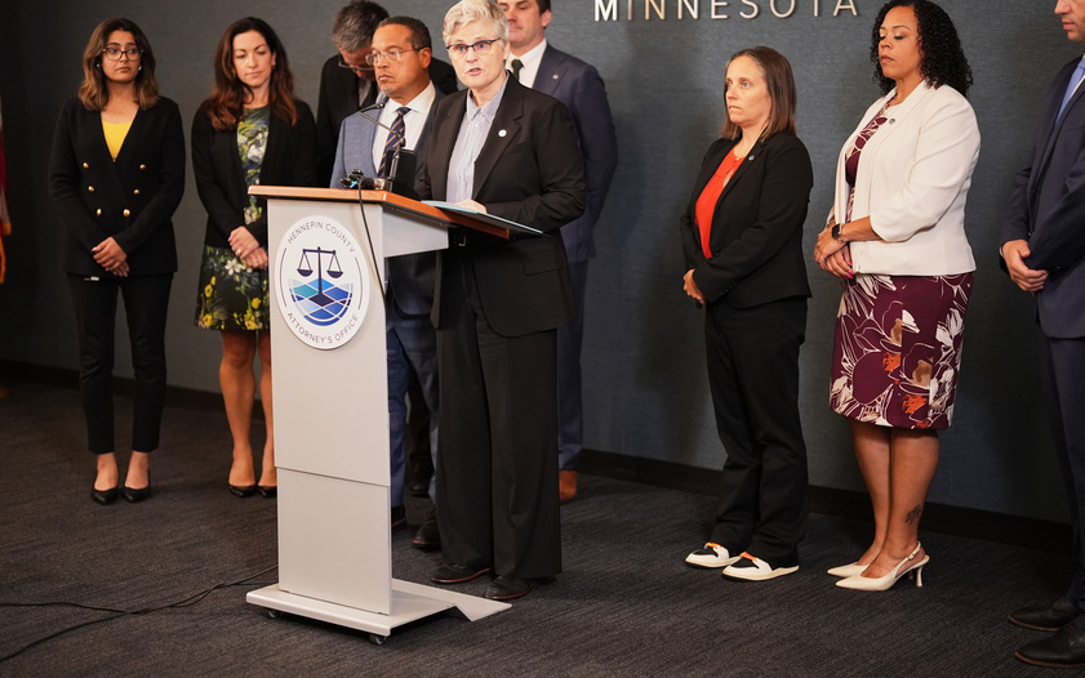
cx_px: 588
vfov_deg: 20.9
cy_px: 247
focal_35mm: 62
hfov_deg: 32.9
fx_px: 1834
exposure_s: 1/2000
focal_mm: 50
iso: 1600
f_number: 1.2
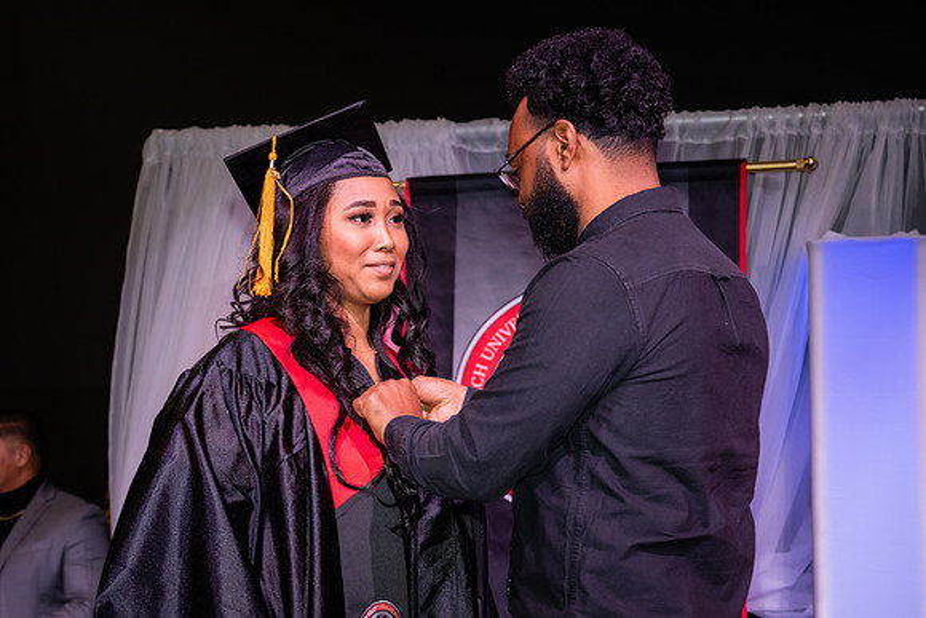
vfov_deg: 16.4
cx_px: 451
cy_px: 344
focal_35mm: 83
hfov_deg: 24.4
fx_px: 2140
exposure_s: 1/160
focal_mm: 70
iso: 1000
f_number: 5.6
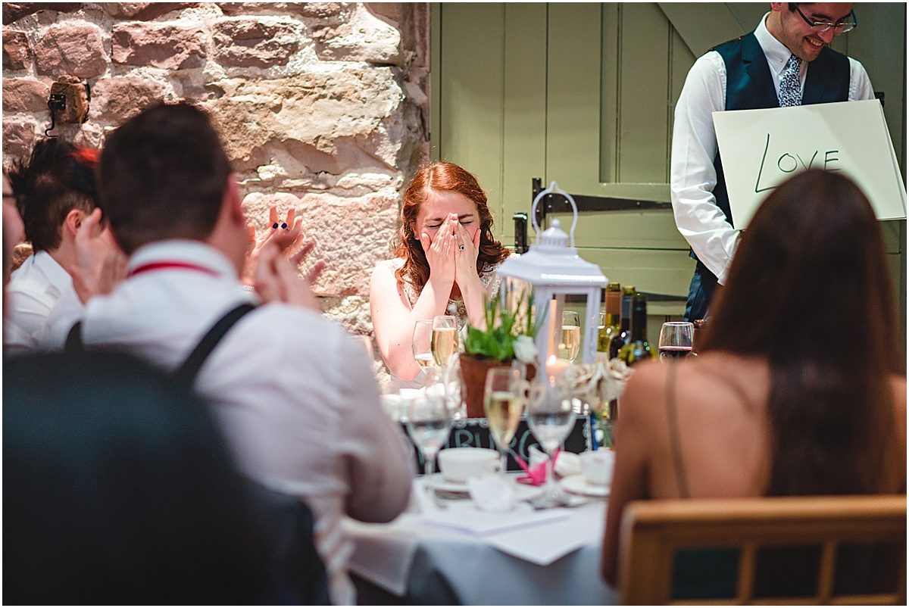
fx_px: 2149
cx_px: 454
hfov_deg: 23.9
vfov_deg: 16.1
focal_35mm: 85
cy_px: 304
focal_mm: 85
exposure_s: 1/200
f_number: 2
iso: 1600
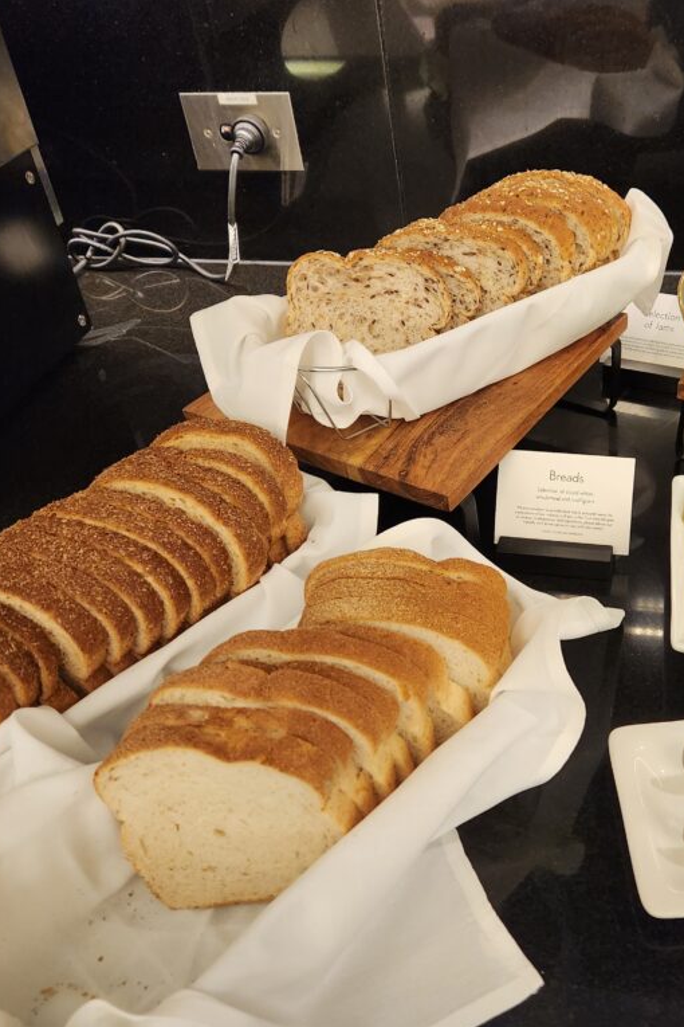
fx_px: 912
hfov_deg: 39.8
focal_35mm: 32
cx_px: 524
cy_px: 514
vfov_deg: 58.7
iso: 800
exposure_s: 1/50
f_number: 1.8
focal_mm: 5.4
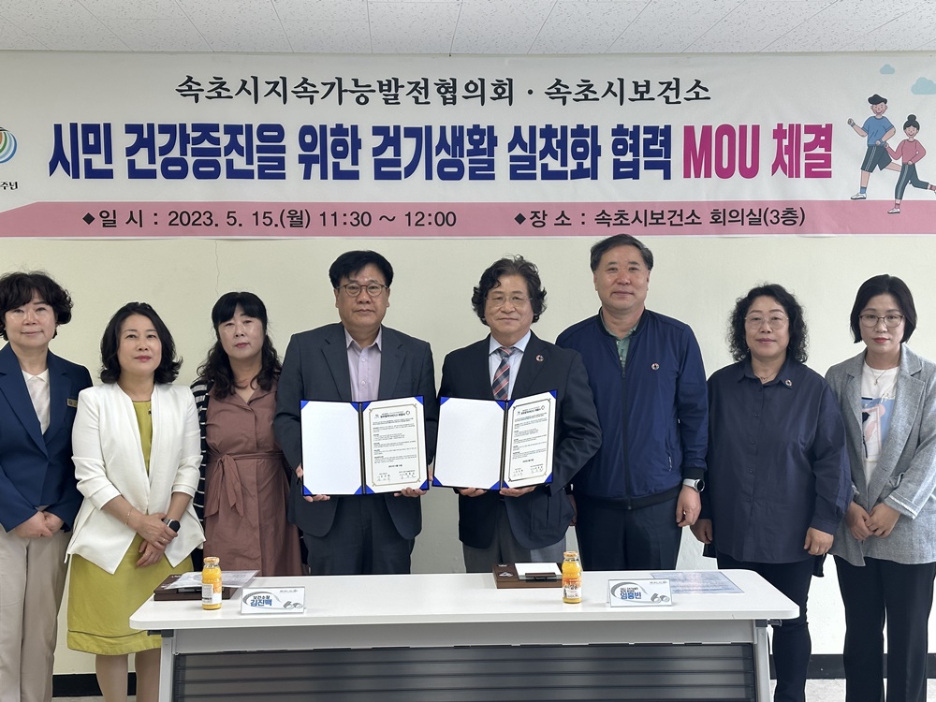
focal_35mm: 48
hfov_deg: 39.7
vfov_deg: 30.3
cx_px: 468
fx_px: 1298
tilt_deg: -3.7
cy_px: 351
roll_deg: +0.8
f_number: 1.78
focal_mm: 6.86
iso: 64
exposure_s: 1/120
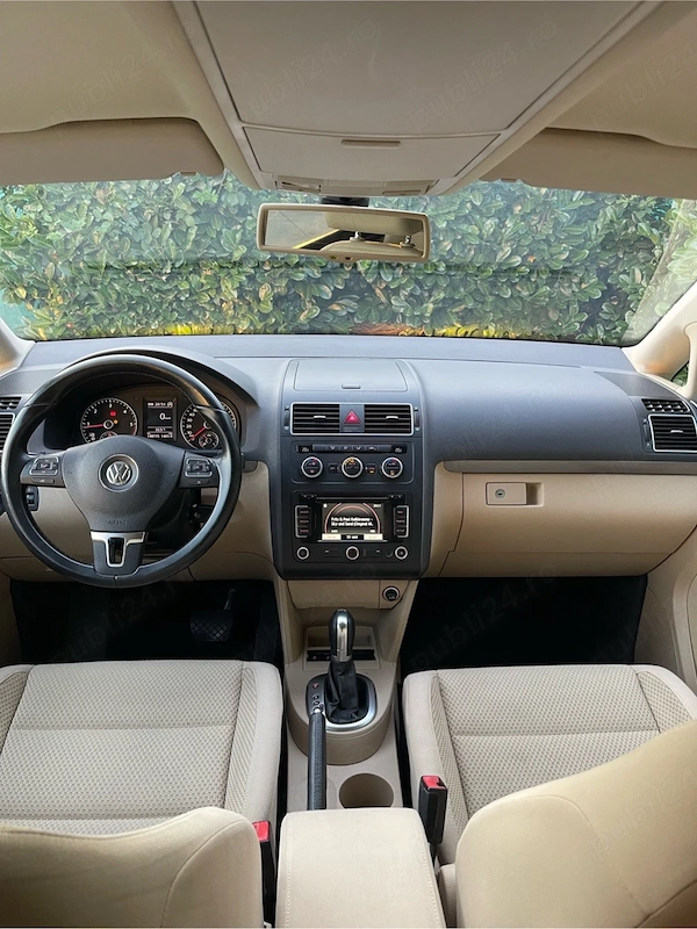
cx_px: 348
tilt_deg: -23.0
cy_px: 464
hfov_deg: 54.9
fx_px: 671
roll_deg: -1.3
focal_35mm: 25
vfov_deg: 69.4
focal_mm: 5.1
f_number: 1.6
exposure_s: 1/74
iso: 125
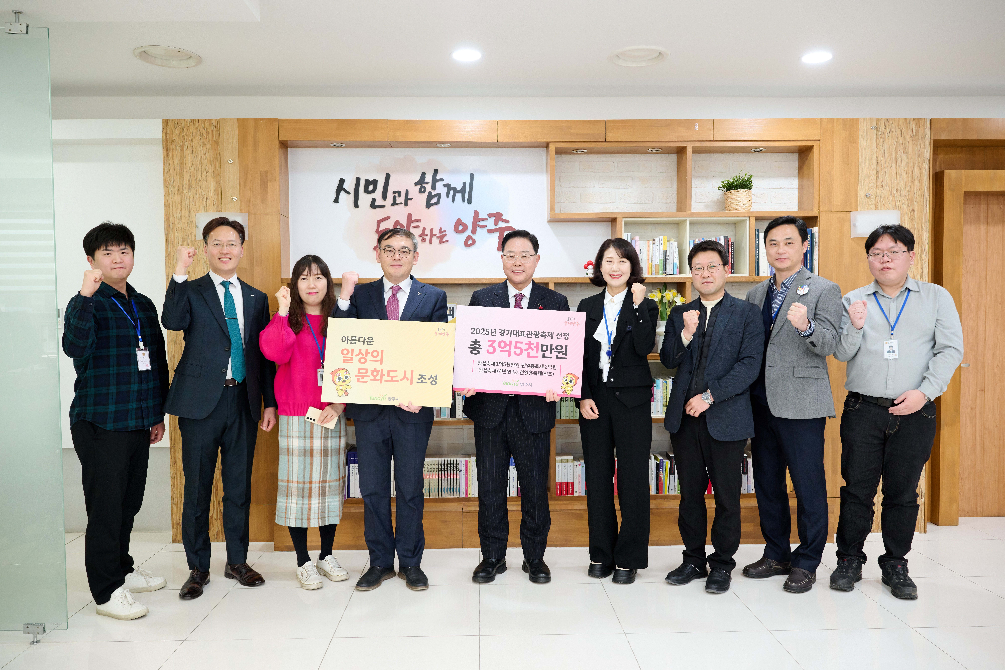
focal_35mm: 28
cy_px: 335
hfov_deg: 66.4
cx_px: 502
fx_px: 768
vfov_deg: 47.2
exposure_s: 1/100
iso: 1600
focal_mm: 27.5
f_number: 5.6
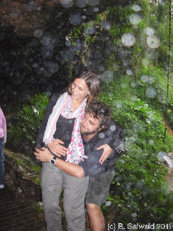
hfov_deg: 37.7
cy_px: 116
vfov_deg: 49.0
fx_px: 253
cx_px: 86
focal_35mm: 38
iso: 259
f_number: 2.9
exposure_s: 1/104
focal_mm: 6.3
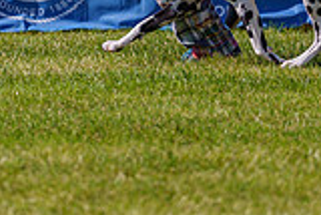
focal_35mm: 633
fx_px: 5649
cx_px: 209
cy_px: -128
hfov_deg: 3.3
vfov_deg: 2.2
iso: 125
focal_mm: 175
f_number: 4
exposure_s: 1/1000
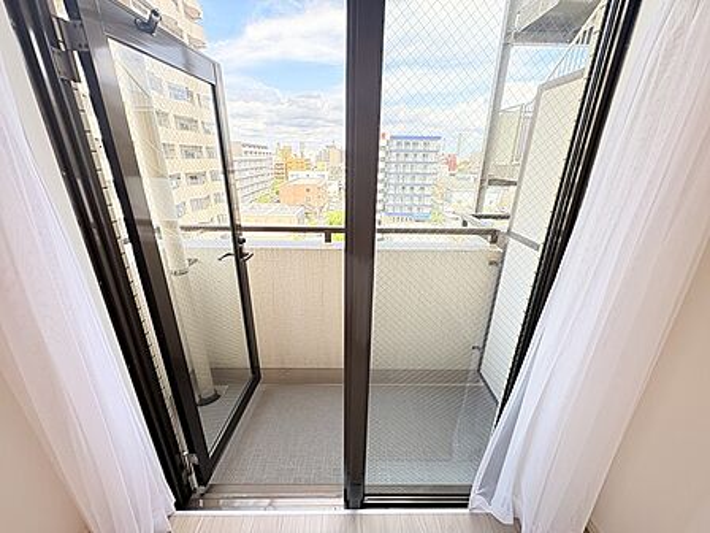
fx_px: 287
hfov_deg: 102.1
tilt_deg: -19.5
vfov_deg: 85.7
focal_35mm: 14
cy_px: 266
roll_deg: +0.1
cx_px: 355
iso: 64
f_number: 2.2
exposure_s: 1/132
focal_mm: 2.22
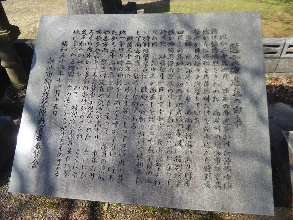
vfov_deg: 53.0
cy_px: 110
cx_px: 143
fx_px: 220
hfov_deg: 67.3
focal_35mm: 26
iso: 100
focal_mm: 4.3
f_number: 3.3
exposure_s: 1/500
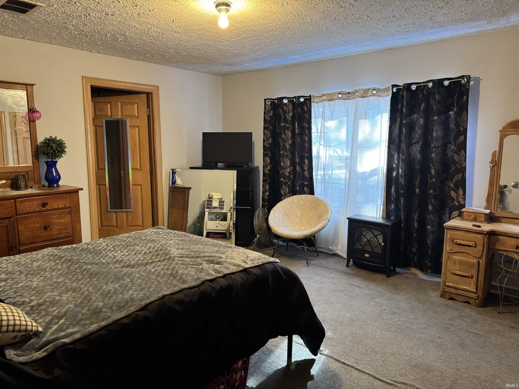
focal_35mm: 24
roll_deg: -0.1
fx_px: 360
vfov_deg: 56.8
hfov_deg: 71.6
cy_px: 194
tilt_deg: -7.7
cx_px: 260
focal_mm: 6.76
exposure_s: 1/60
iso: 500
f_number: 1.78
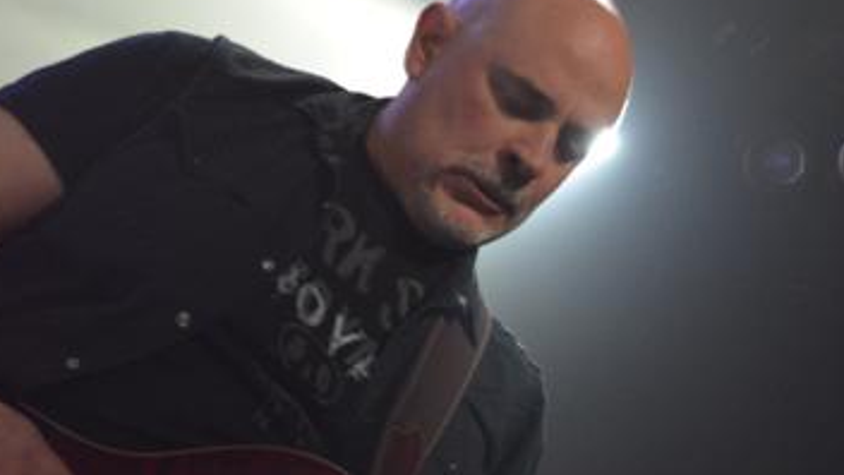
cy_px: 359
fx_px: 2686
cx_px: 252
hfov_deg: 17.8
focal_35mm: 120
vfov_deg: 10.1
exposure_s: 1/60
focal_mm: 42
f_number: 5
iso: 2000
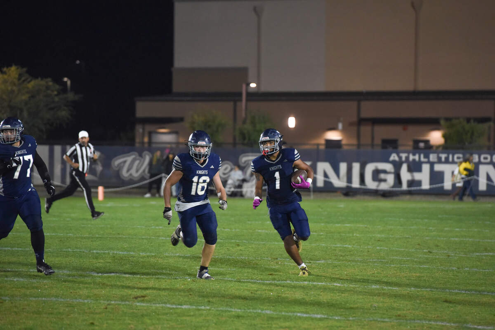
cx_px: 248
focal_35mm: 200
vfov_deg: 6.9
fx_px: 2751
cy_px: 165
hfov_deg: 10.3
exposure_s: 1/400
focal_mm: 200
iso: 4000
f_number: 4
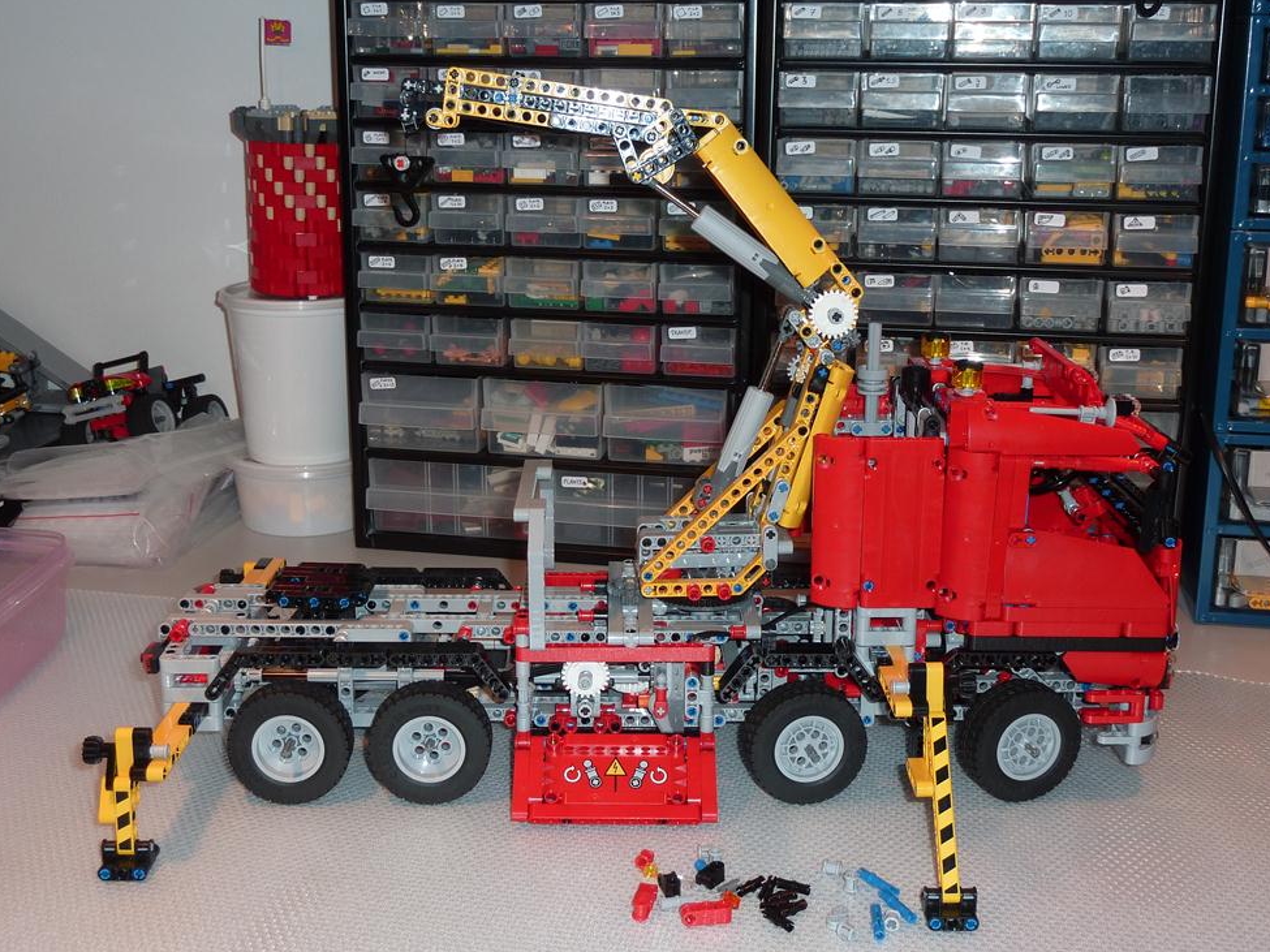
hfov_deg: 44.8
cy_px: 474
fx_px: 1541
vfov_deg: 34.3
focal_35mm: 42
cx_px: 640
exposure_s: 1/30
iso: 100
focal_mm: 6.5
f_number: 3.6
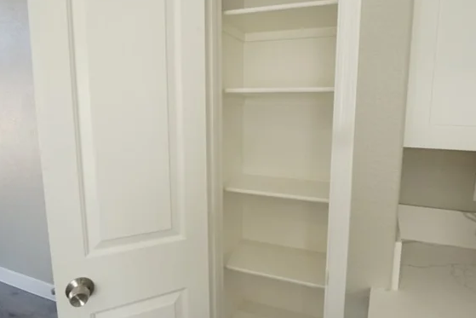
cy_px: 156
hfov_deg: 77.7
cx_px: 285
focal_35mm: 22
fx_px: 291
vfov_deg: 57.3
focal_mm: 12
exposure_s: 1/125
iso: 1250
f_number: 8
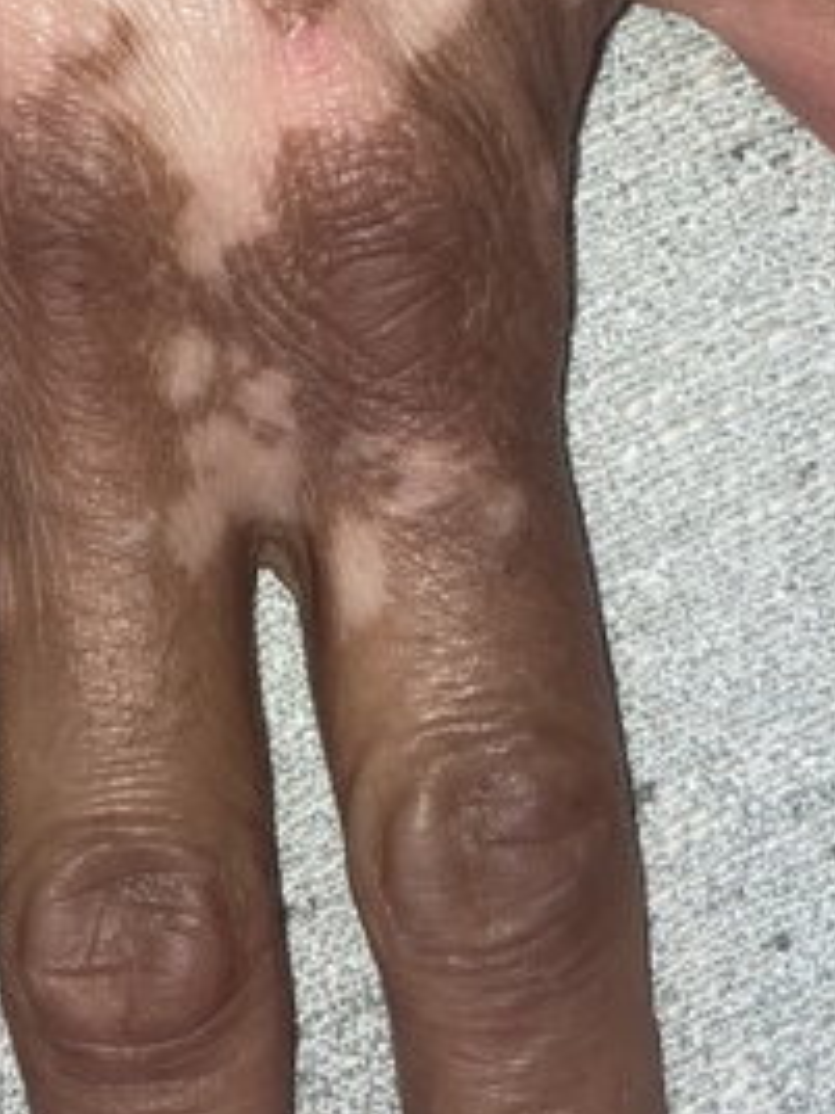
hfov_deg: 15.7
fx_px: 3023
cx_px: 355
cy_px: 116
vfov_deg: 20.5
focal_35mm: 94
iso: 40
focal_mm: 3.99
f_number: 1.8
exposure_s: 1/4
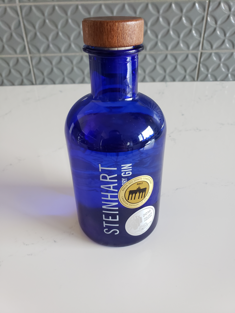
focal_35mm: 26
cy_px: 156
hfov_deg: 53.1
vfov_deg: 67.3
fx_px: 235
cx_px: 118
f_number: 2.4
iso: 250
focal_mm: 4.3
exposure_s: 1/60
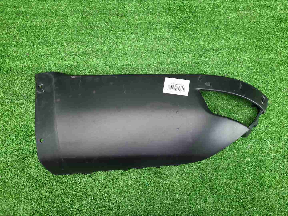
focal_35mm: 26
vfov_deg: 53.1
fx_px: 216
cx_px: 144
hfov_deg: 67.3
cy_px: 108
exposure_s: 1/50
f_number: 1.8
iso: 258
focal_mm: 5.4
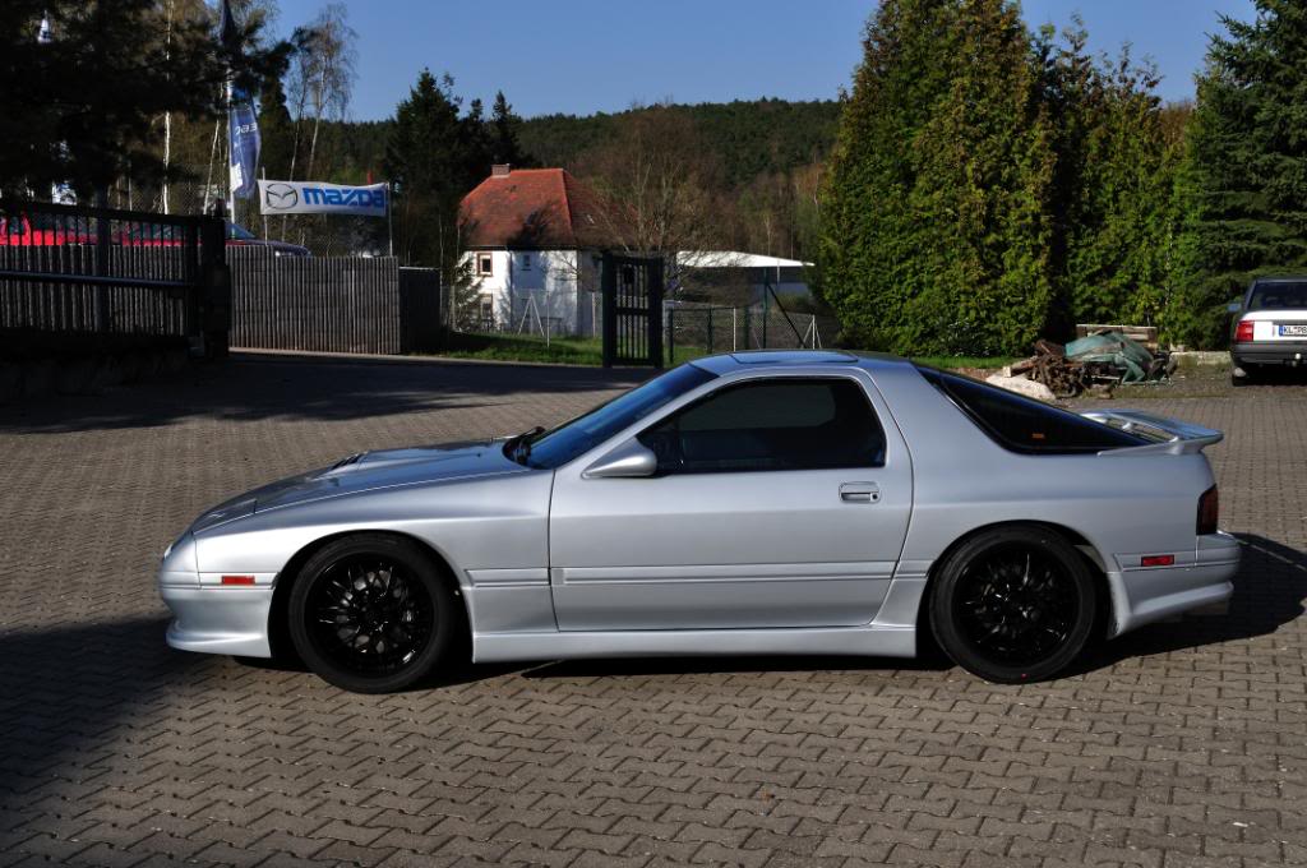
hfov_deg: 43.7
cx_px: 654
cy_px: 434
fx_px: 1632
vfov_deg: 29.8
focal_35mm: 45
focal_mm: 30
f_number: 10
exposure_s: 1/400
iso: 200
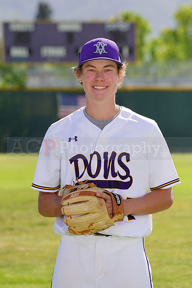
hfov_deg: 5.9
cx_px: 96
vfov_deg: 8.9
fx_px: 1858
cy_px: 144
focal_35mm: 232
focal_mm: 232
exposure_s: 1/250
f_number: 8
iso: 100
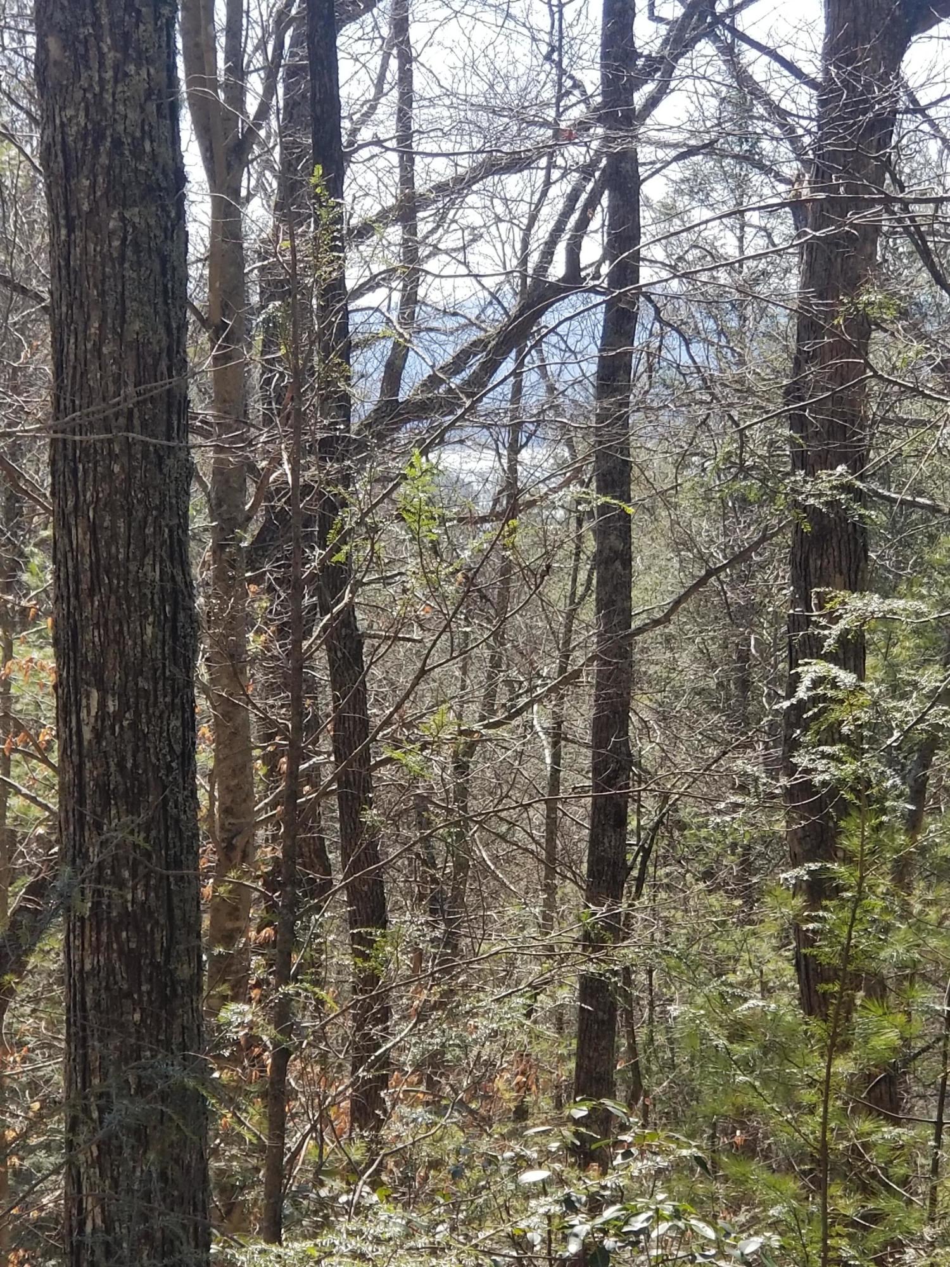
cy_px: 634
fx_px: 1903
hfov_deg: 28.0
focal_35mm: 52
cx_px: 475
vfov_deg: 36.8
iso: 25
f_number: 2.4
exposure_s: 1/336
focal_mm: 6
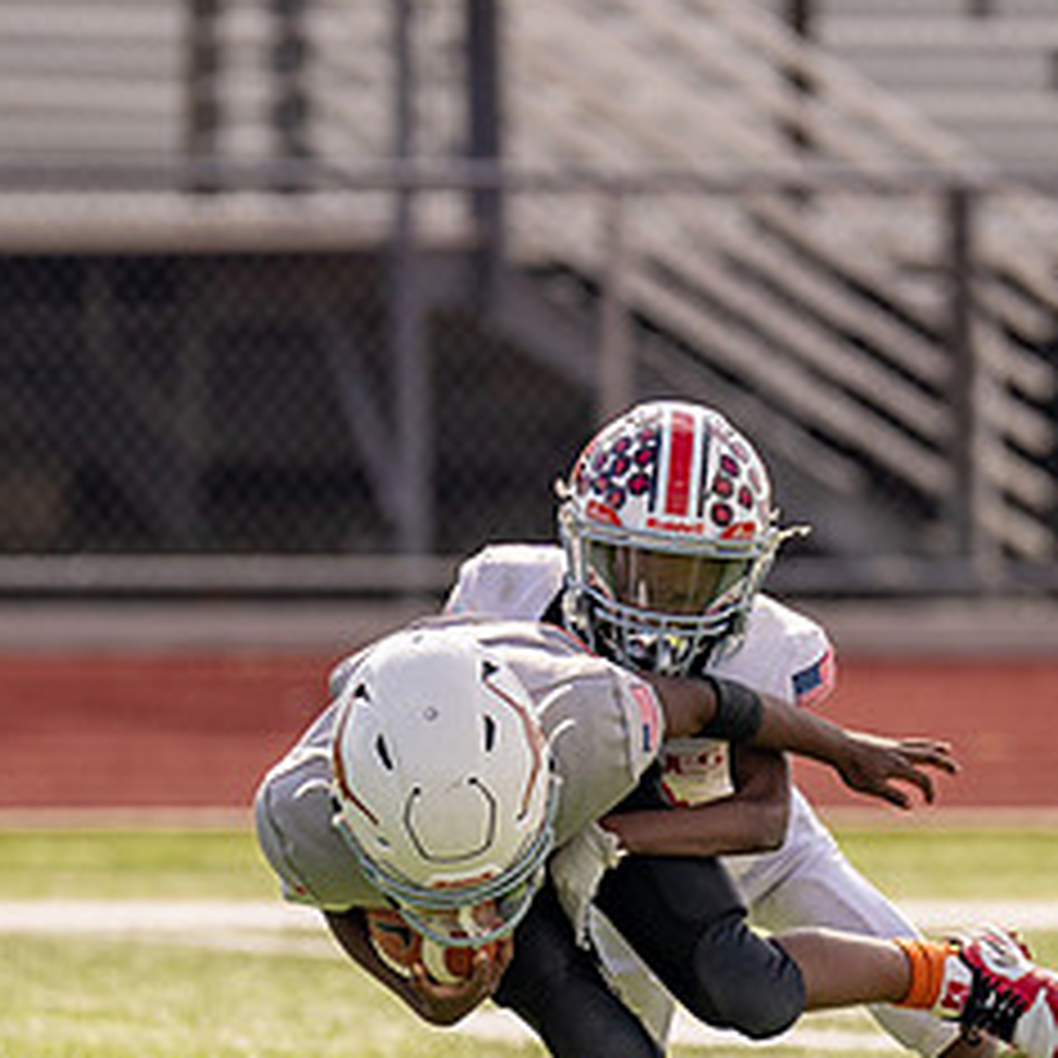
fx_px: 23272
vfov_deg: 2.6
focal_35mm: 673
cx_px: 607
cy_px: 632
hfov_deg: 2.6
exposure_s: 1/2000
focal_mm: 200
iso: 100
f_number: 2.8
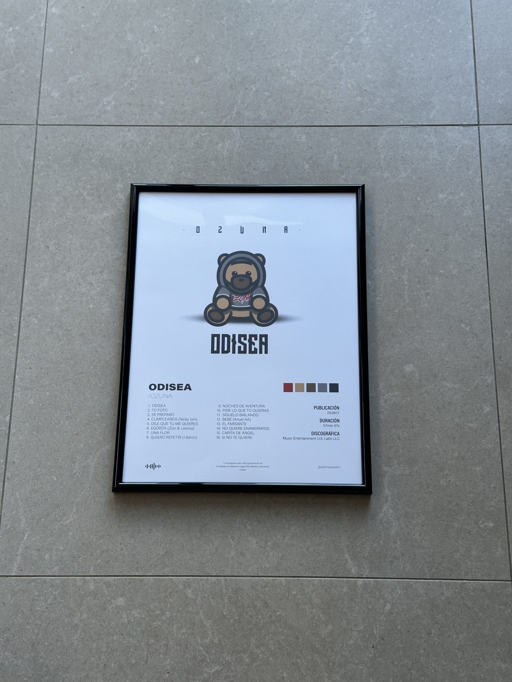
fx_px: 947
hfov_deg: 30.3
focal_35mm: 48
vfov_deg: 39.7
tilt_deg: -71.4
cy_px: 341
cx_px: 256
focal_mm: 6.86
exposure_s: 1/121
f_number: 1.78
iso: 80
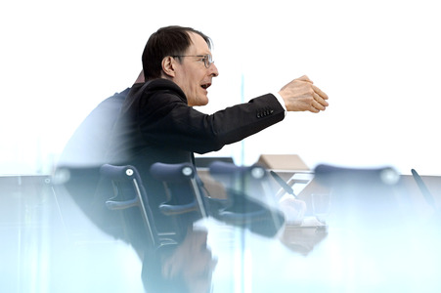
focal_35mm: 185
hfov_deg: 11.1
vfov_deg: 7.4
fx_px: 2265
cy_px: 146
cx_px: 220
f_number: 5.6
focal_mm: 185
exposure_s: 1/1000
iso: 3200
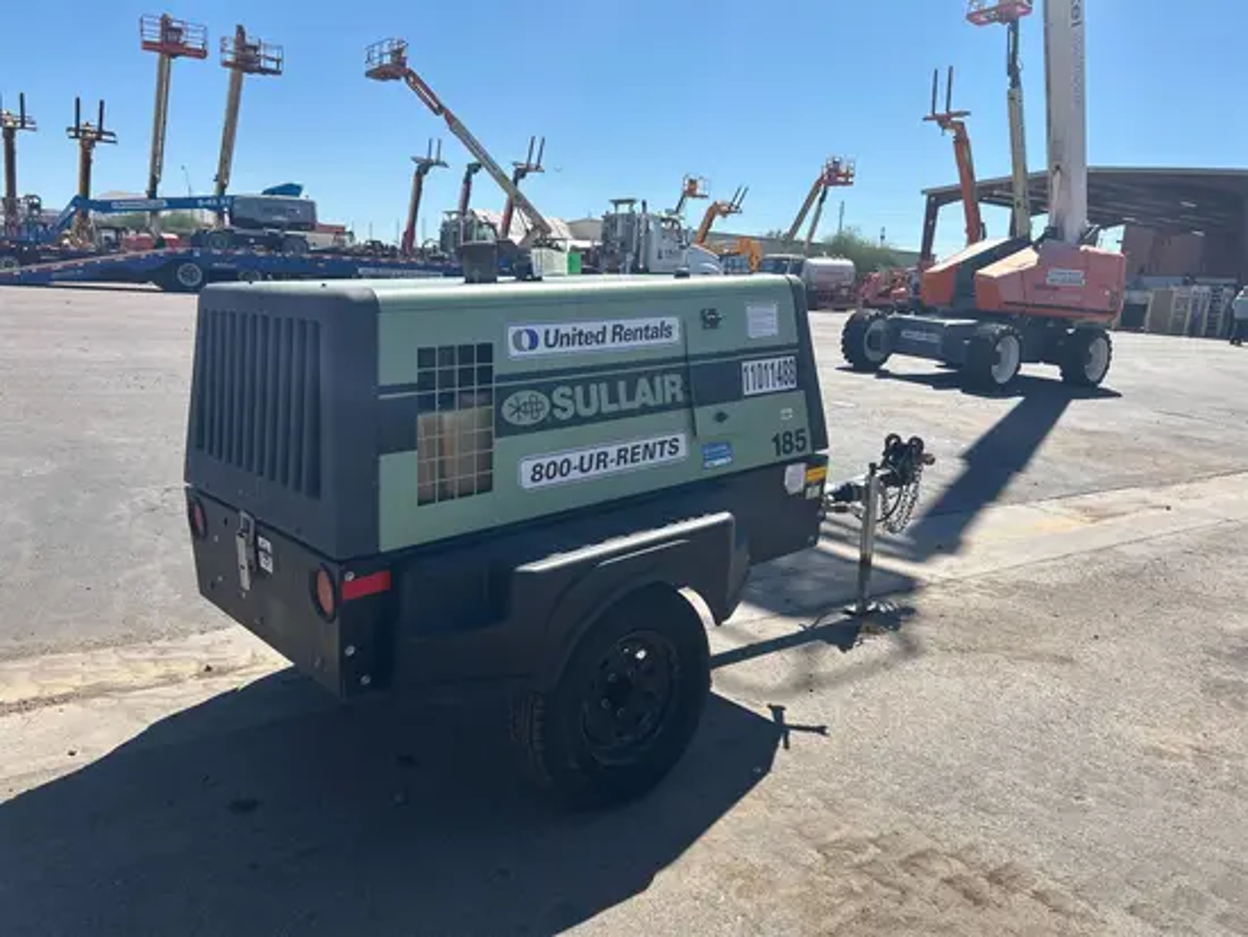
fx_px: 938
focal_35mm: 26
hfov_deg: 67.3
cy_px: 468
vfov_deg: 53.1
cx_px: 624
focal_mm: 5.7
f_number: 1.5
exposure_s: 1/4444
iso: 50
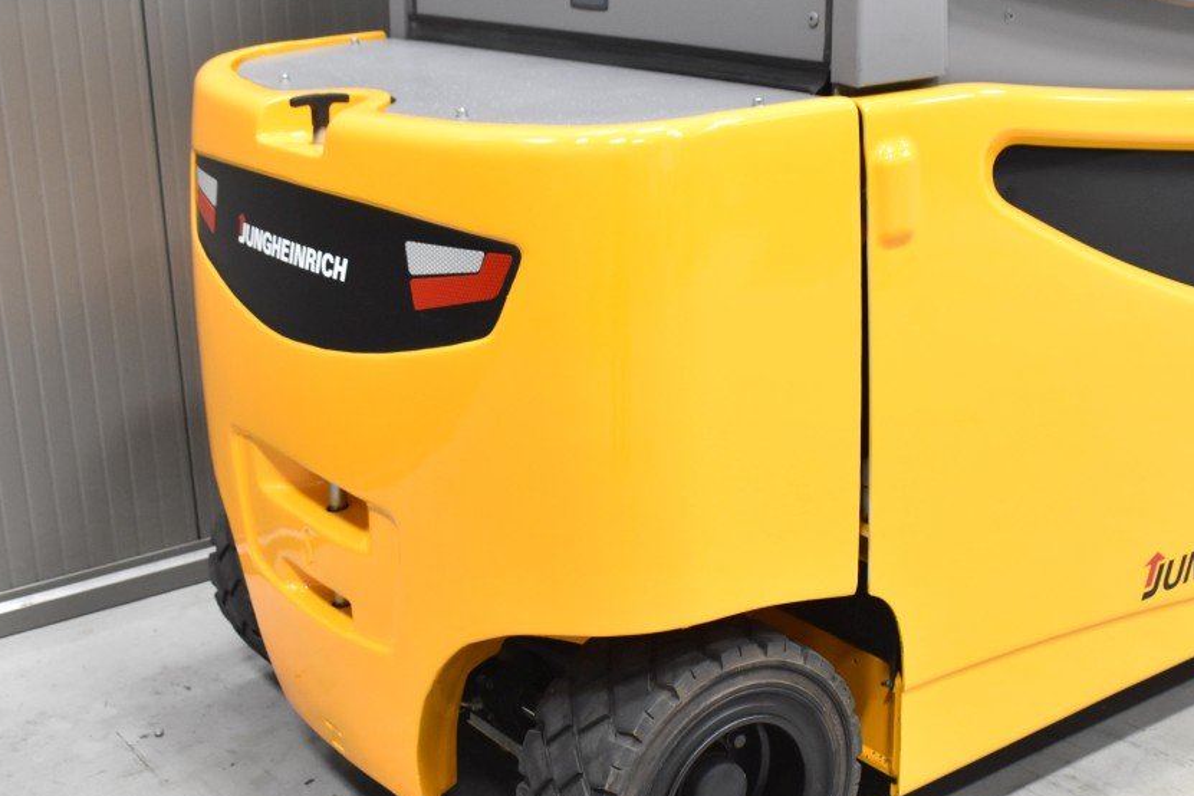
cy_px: 450
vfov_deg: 26.0
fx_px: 1725
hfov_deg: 38.2
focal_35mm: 52
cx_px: 655
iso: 1600
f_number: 4.5
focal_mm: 24
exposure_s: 1/40
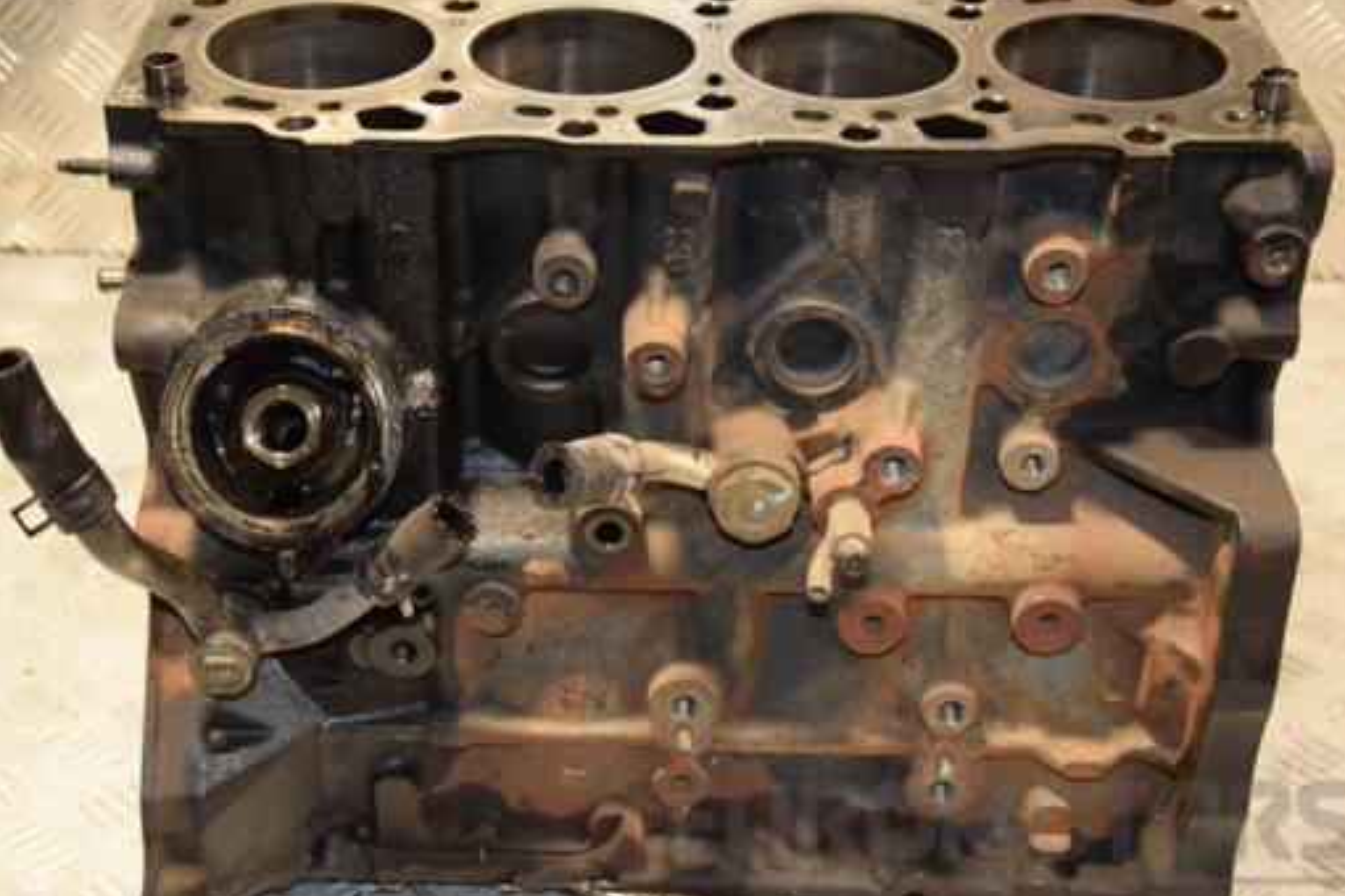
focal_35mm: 60
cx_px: 617
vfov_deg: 22.6
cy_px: 469
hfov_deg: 33.4
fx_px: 2241
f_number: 5
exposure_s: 1/100
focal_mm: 34
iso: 800
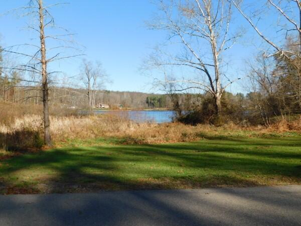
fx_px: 261
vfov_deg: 46.8
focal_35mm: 30
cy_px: 113
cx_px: 150
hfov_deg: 60.0
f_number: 3.2
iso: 125
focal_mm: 5.3
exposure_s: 1/1000
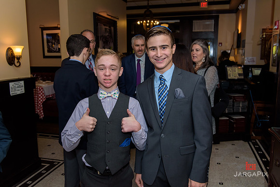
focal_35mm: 32
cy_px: 94
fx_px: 249
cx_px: 140
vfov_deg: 41.1
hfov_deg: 58.7
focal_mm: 32
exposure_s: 1/160
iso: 800
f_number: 4
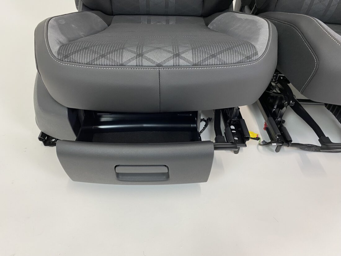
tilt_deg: -43.6
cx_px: 170
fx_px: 256
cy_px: 128
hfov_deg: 67.3
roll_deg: -3.8
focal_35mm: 26
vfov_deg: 53.1
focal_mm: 4.25
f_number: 1.8
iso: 80
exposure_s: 1/50
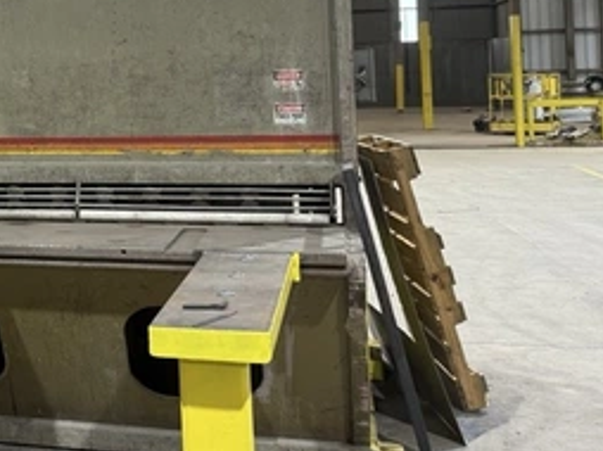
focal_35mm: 71
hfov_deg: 24.1
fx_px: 1236
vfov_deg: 20.4
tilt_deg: +2.8
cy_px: 63
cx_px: -178
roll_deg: +0.8
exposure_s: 1/60
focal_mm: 6.76
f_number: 1.78
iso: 160
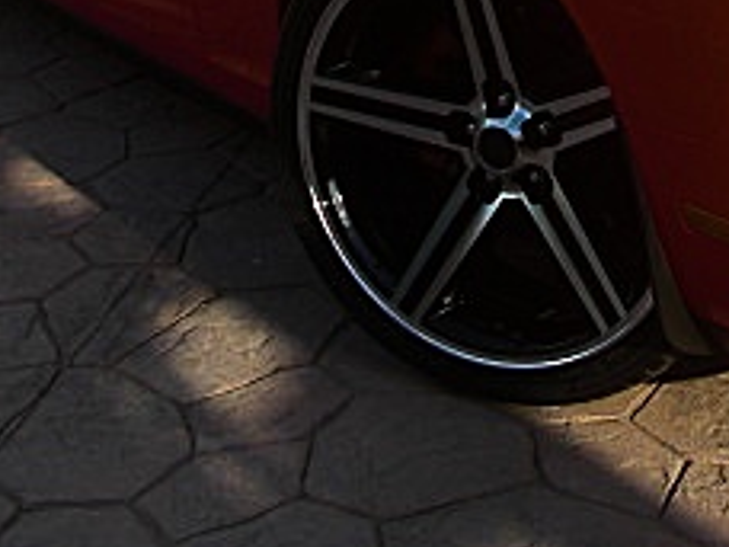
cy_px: -122
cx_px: 687
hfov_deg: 19.0
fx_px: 2127
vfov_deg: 14.2
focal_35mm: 101
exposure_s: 1/400
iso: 50
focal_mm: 6.3
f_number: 2.8
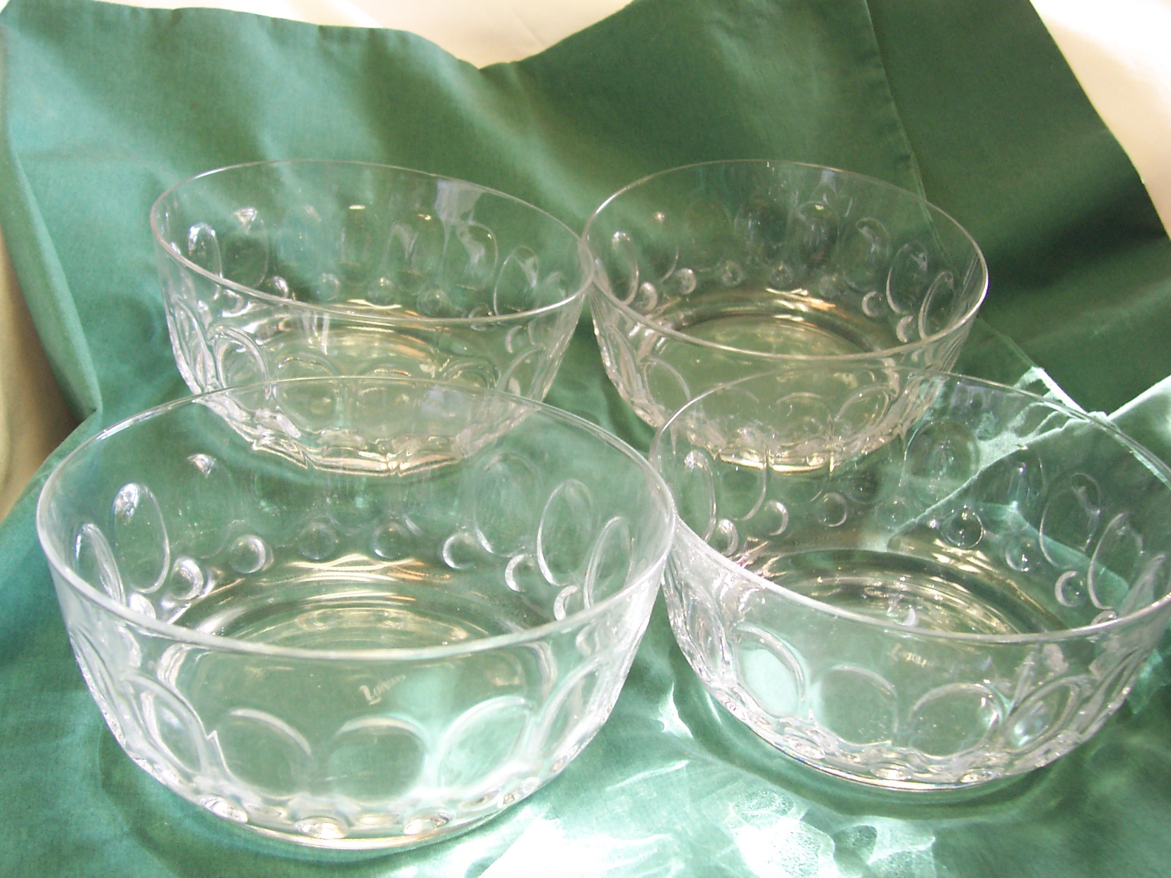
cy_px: 439
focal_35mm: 37
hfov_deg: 50.1
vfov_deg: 38.7
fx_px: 1252
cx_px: 586
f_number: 2.8
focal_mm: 5.6
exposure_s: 1/30
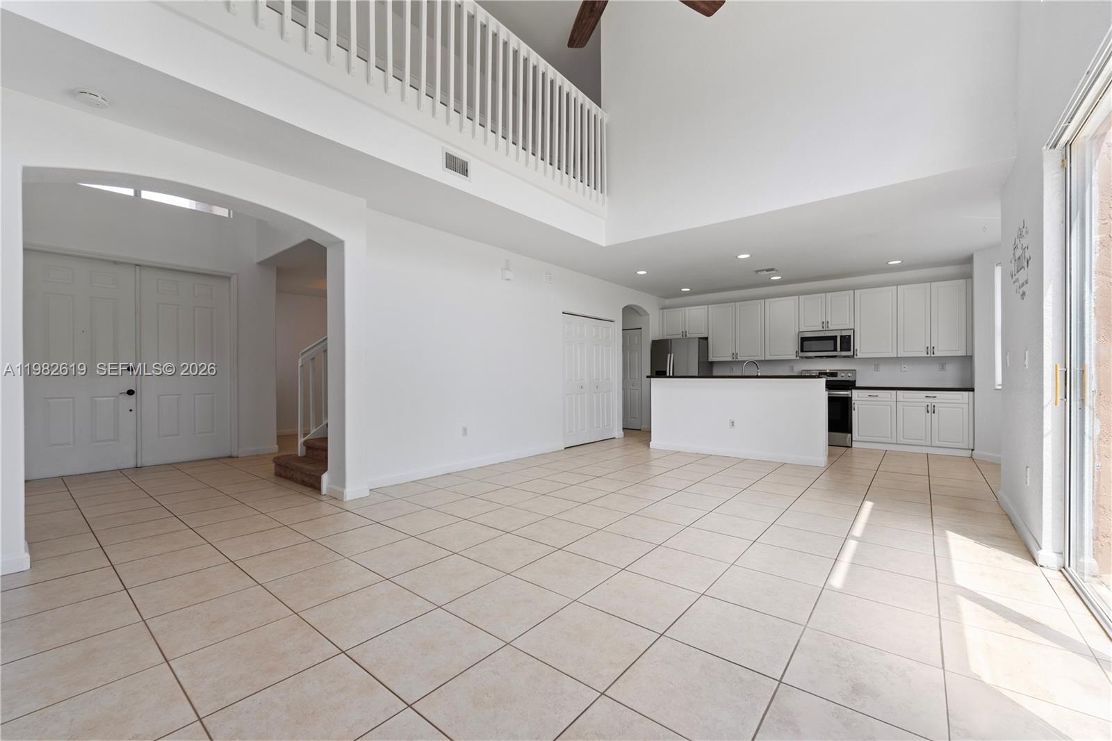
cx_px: 556
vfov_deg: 81.2
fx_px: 432
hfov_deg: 104.3
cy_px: 370
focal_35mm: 14
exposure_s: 1/8
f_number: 8
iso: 100
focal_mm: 14
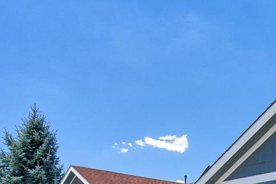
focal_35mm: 53
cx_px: 279
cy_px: 257
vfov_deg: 22.1
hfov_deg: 34.1
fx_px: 406
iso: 500
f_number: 5.6
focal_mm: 16
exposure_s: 1/2000
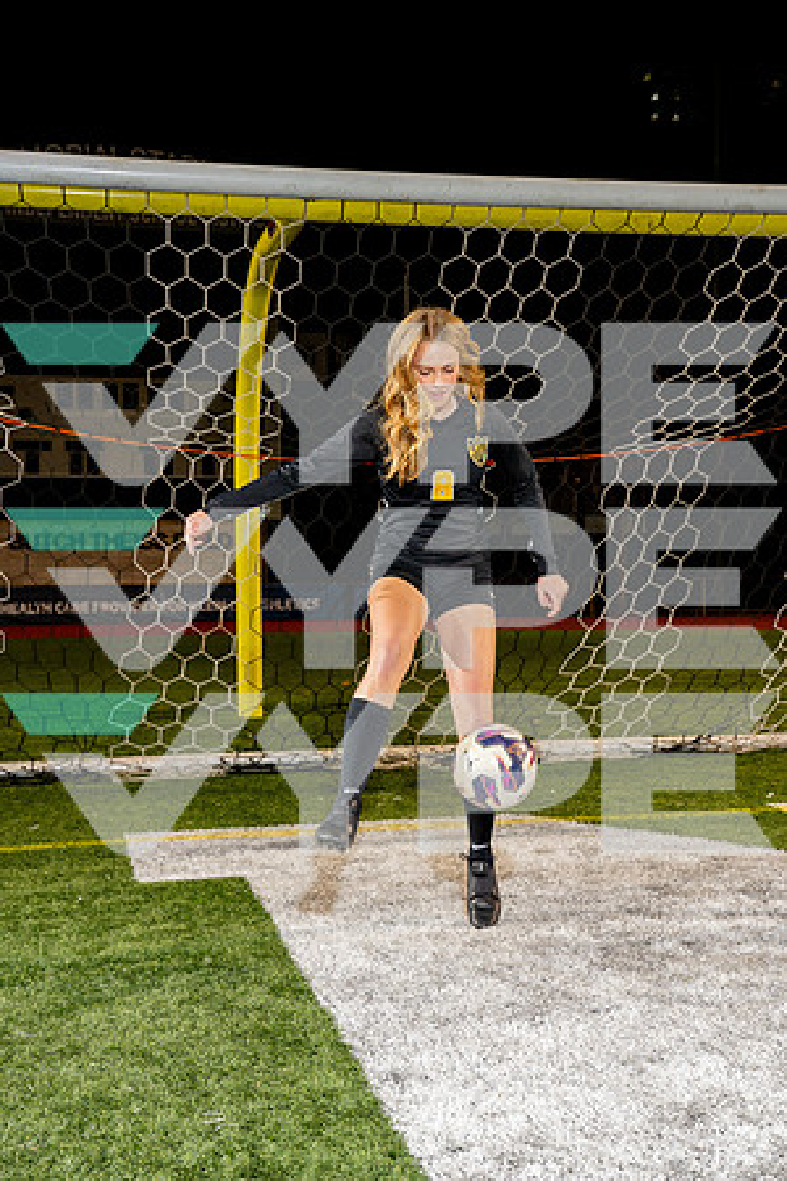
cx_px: 394
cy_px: 590
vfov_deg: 42.7
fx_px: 1508
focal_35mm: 46
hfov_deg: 29.2
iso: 800
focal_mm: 46
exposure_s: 1/250
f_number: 5.6
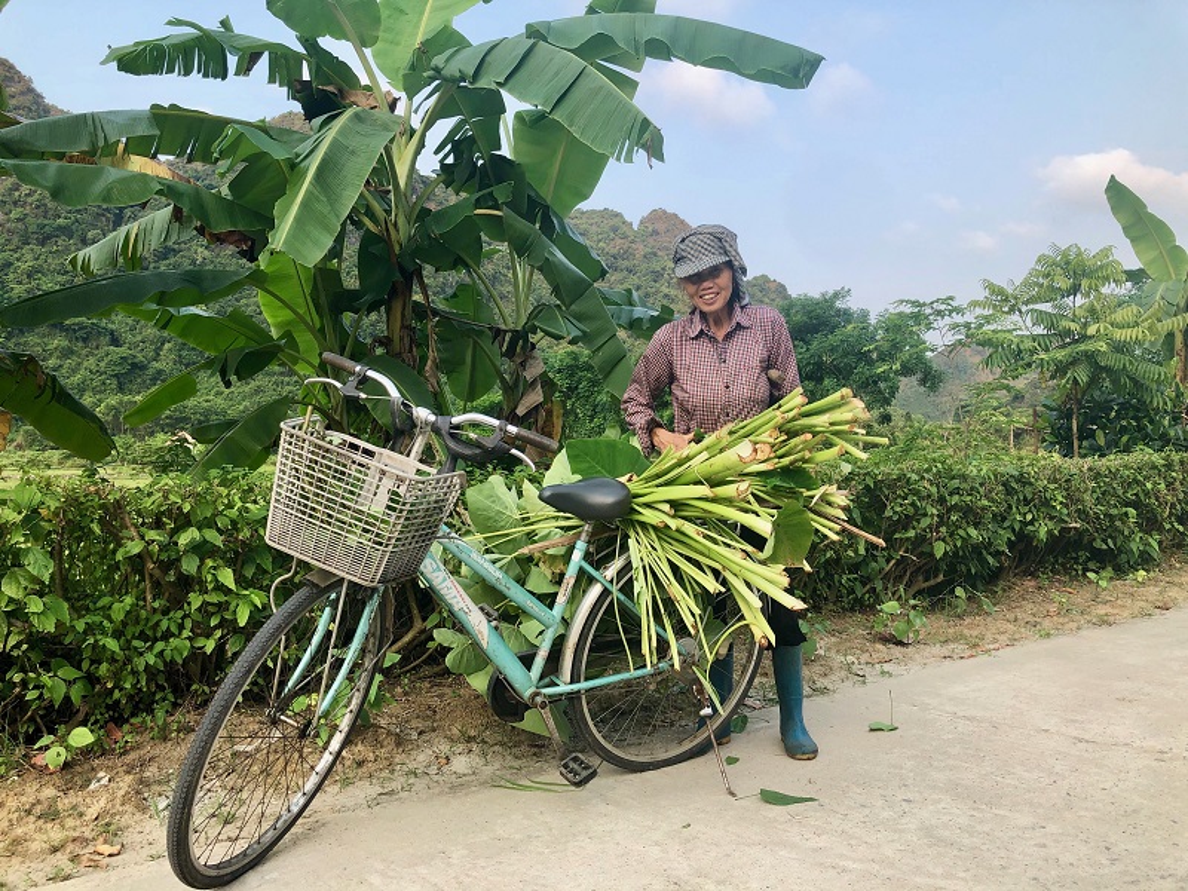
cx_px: 594
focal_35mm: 28
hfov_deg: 63.4
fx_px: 961
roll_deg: +0.7
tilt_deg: +1.3
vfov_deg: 49.7
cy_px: 446
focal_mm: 3.99
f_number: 1.8
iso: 20
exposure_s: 1/484
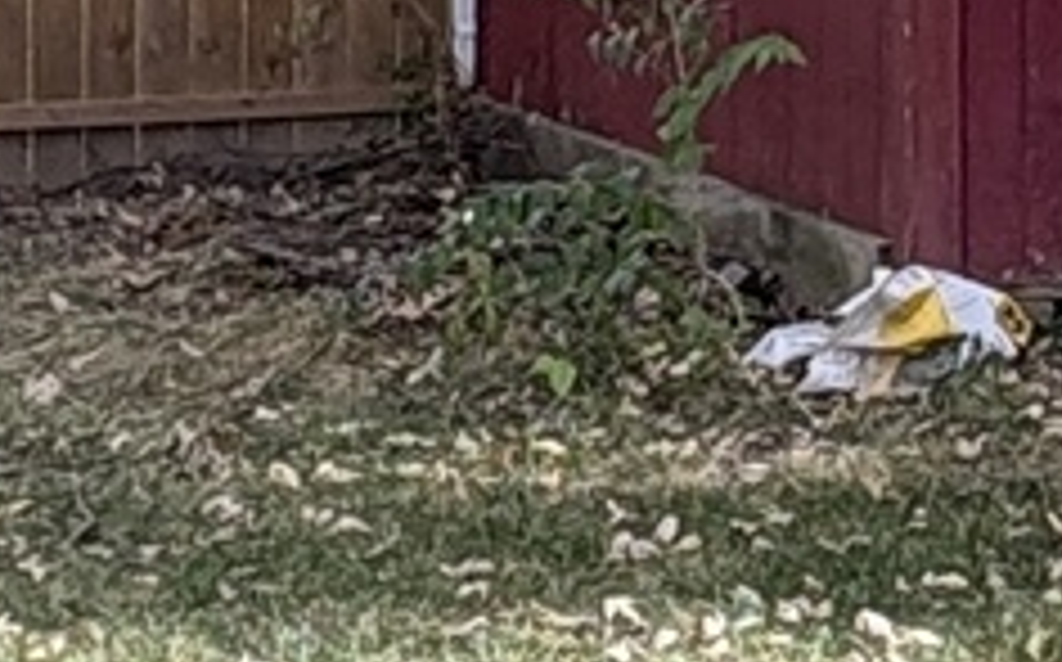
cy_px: -126
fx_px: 4193
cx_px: 1300
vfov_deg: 8.9
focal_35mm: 145
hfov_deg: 14.0
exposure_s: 1/303
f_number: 2.2
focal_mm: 2.22
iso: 64
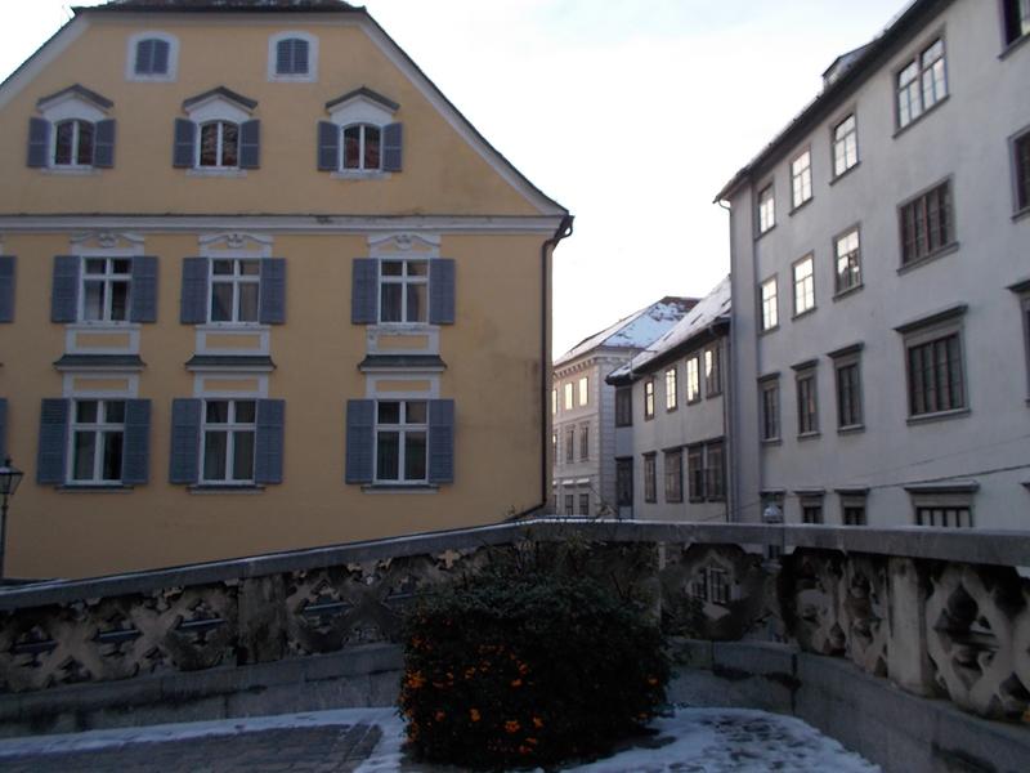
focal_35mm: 29
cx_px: 515
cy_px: 386
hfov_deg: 61.7
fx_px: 863
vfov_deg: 48.2
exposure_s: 1/50
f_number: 3.3
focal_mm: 4.1
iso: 80
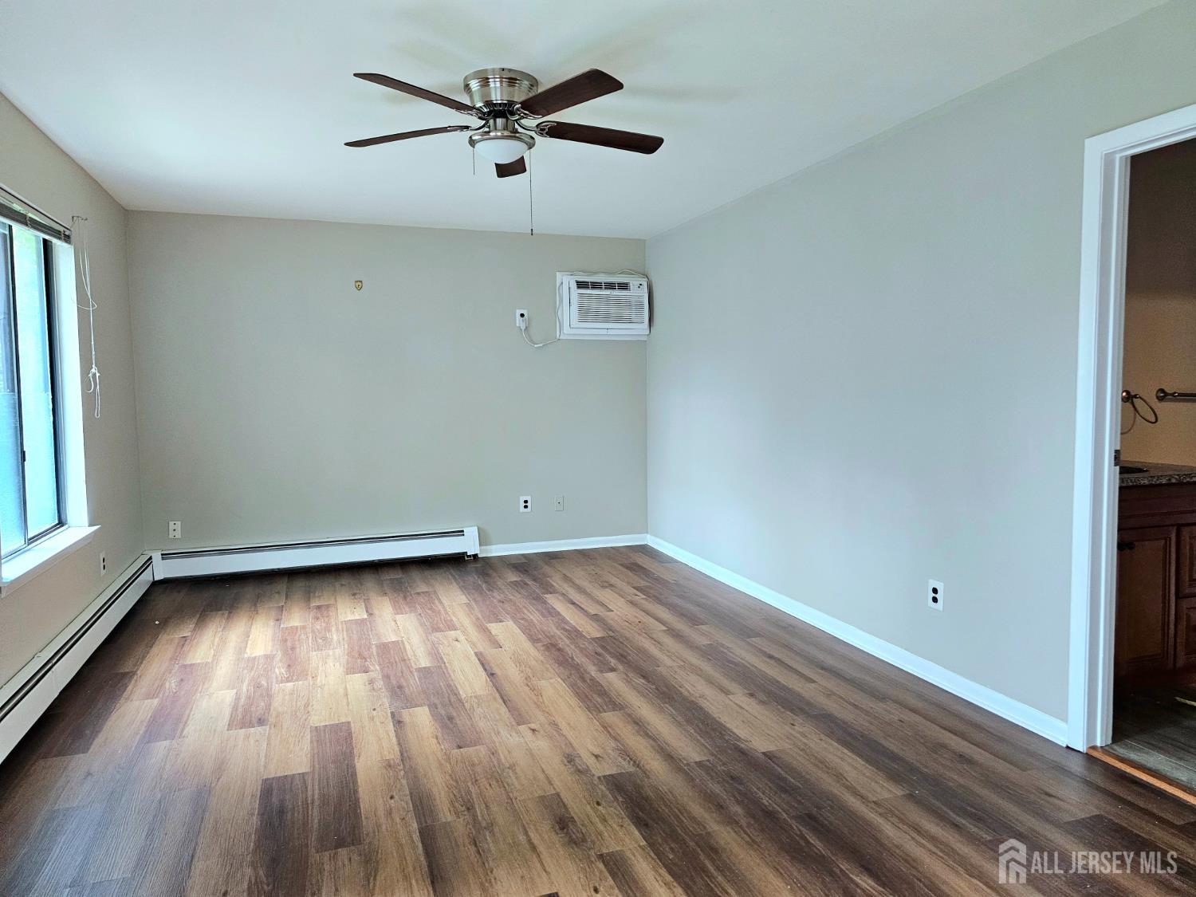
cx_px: 598
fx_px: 795
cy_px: 448
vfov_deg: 58.9
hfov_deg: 73.9
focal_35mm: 23
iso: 500
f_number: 1.7
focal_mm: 6.3
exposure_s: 1/172
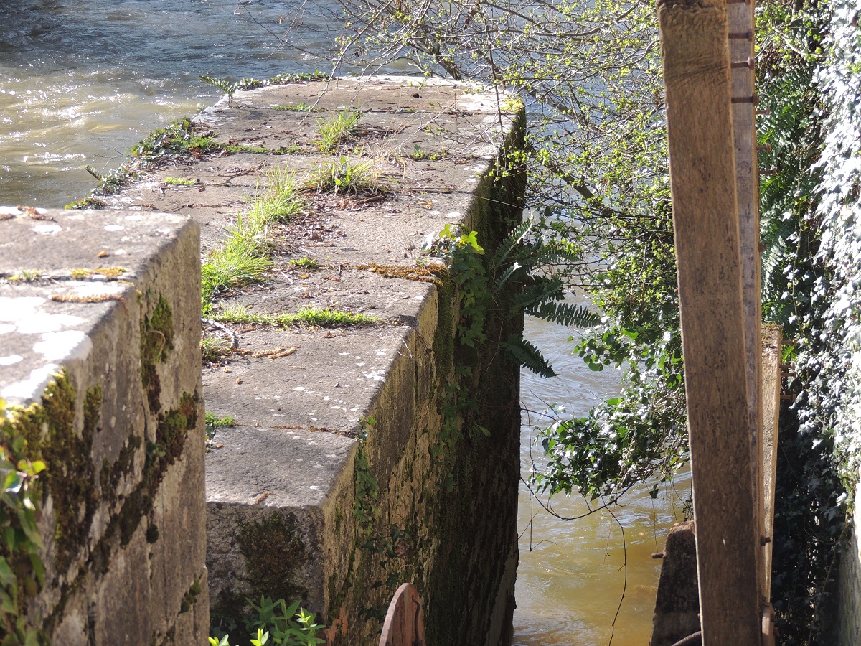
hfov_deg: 21.8
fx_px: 2239
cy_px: 323
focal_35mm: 90
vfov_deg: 16.4
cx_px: 430
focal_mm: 16
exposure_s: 1/160
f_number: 4.1
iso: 100
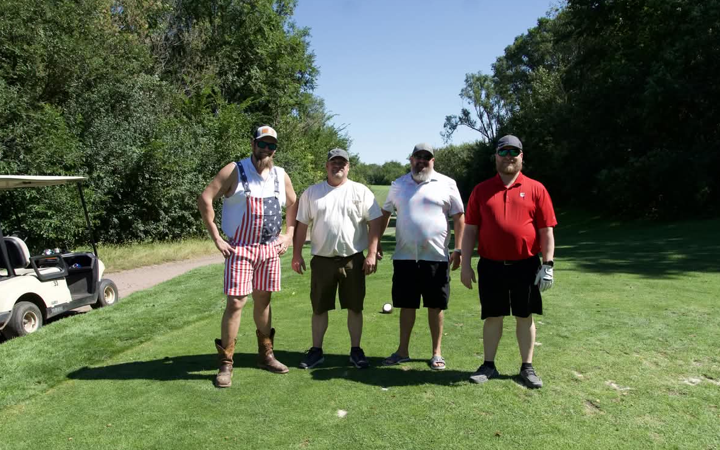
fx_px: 608
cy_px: 240
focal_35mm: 31
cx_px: 362
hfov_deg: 61.2
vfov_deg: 40.6
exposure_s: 1/4000
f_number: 5.6
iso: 1250
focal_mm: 20
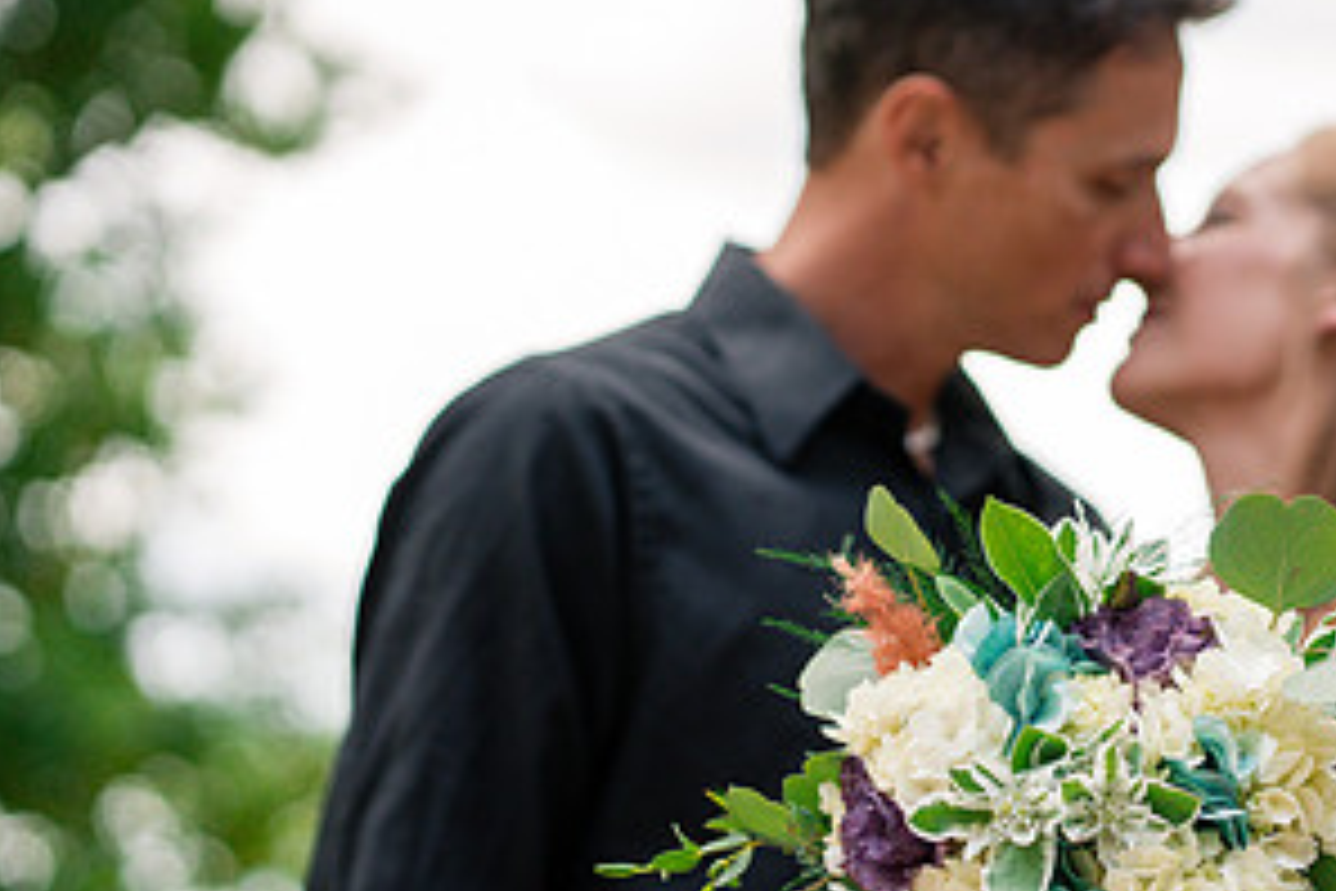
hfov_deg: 12.3
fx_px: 6160
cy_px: 574
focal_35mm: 166
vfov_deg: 8.3
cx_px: 1143
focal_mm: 85
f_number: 2.8
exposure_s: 1/2500
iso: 800
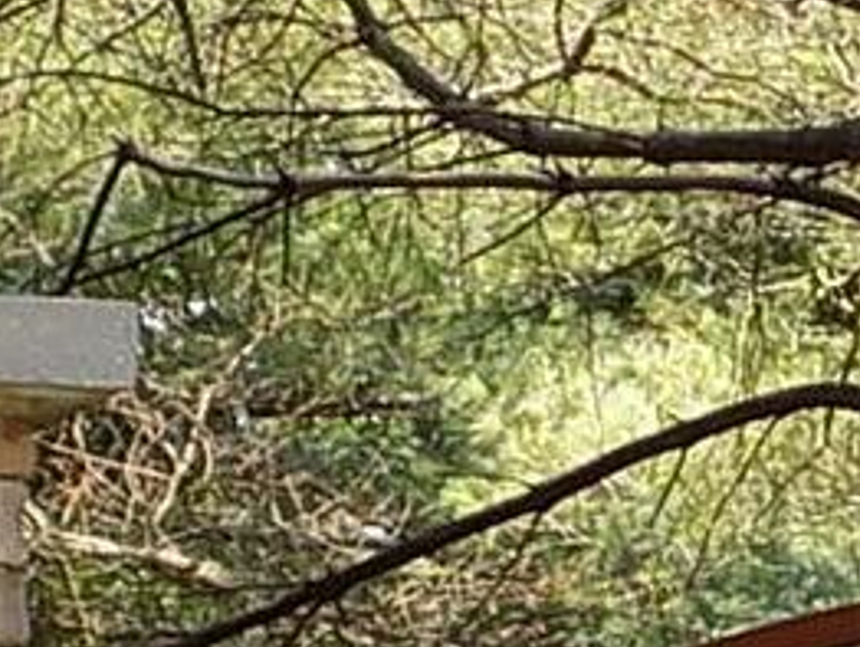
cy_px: 1051
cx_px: 1108
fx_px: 7634
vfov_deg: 4.8
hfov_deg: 6.4
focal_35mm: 307
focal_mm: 10.5
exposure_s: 1/100
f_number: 4
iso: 80
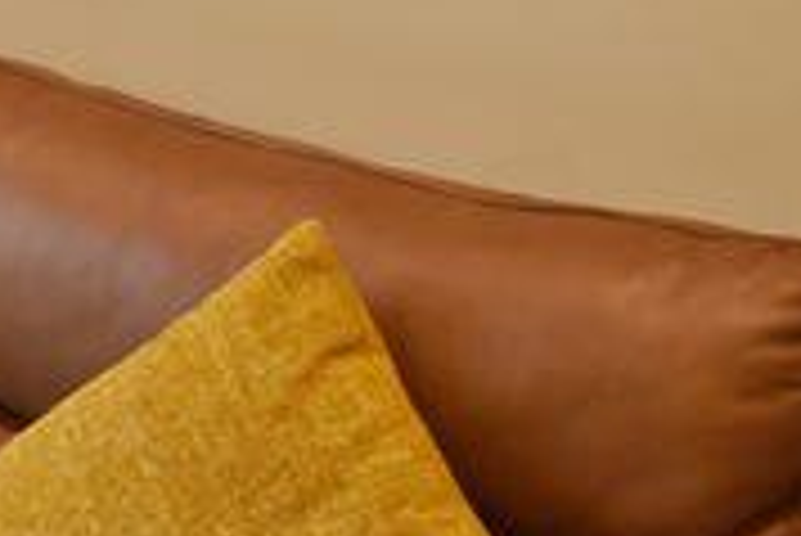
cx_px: -1462
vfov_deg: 8.8
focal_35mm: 155
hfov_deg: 10.3
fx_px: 3451
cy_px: 70
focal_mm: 18
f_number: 5.6
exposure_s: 1/20
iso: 100
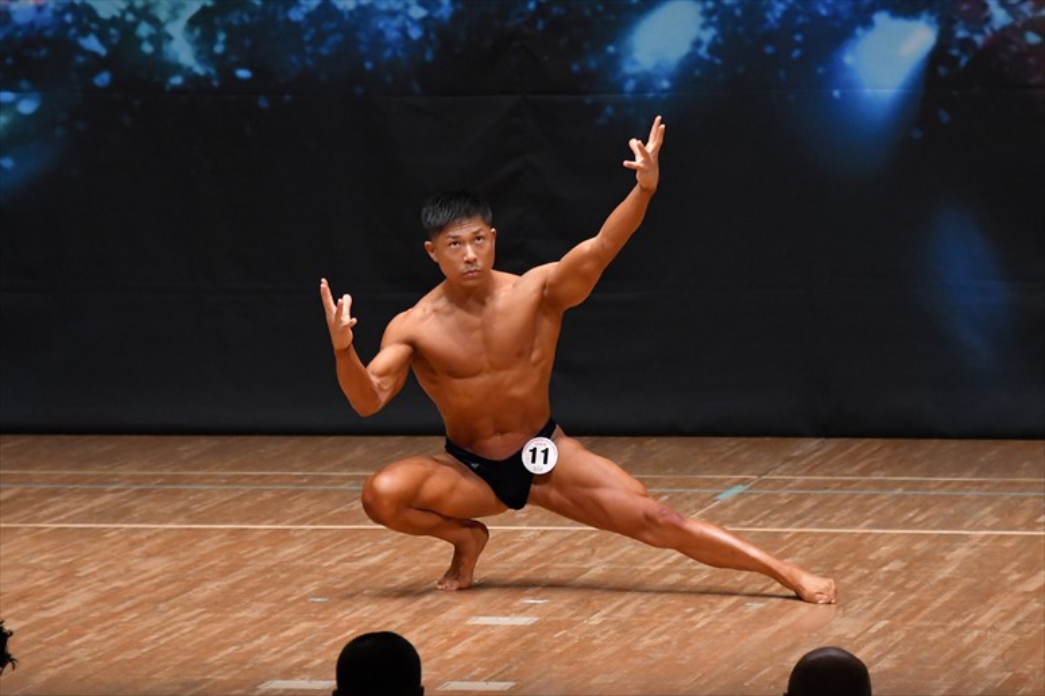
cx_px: 522
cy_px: 348
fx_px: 8704
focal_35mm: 300
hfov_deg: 6.9
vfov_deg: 4.6
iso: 5000
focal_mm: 200
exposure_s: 1/400
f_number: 5.6
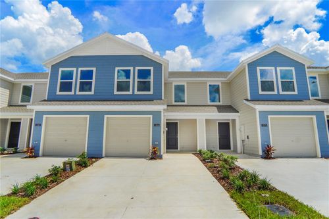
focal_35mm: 18
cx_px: 164
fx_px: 164
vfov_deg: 67.3
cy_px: 110
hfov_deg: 90.0
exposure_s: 1/500
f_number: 8
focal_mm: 12
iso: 100
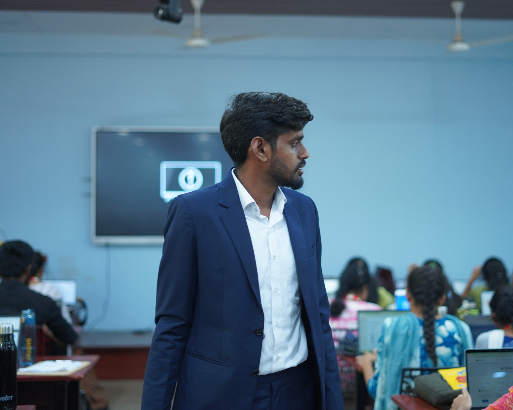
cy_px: 203
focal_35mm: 57
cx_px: 288
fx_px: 865
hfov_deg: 33.0
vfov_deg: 26.7
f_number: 1.8
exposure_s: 1/125
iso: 500
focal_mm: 50
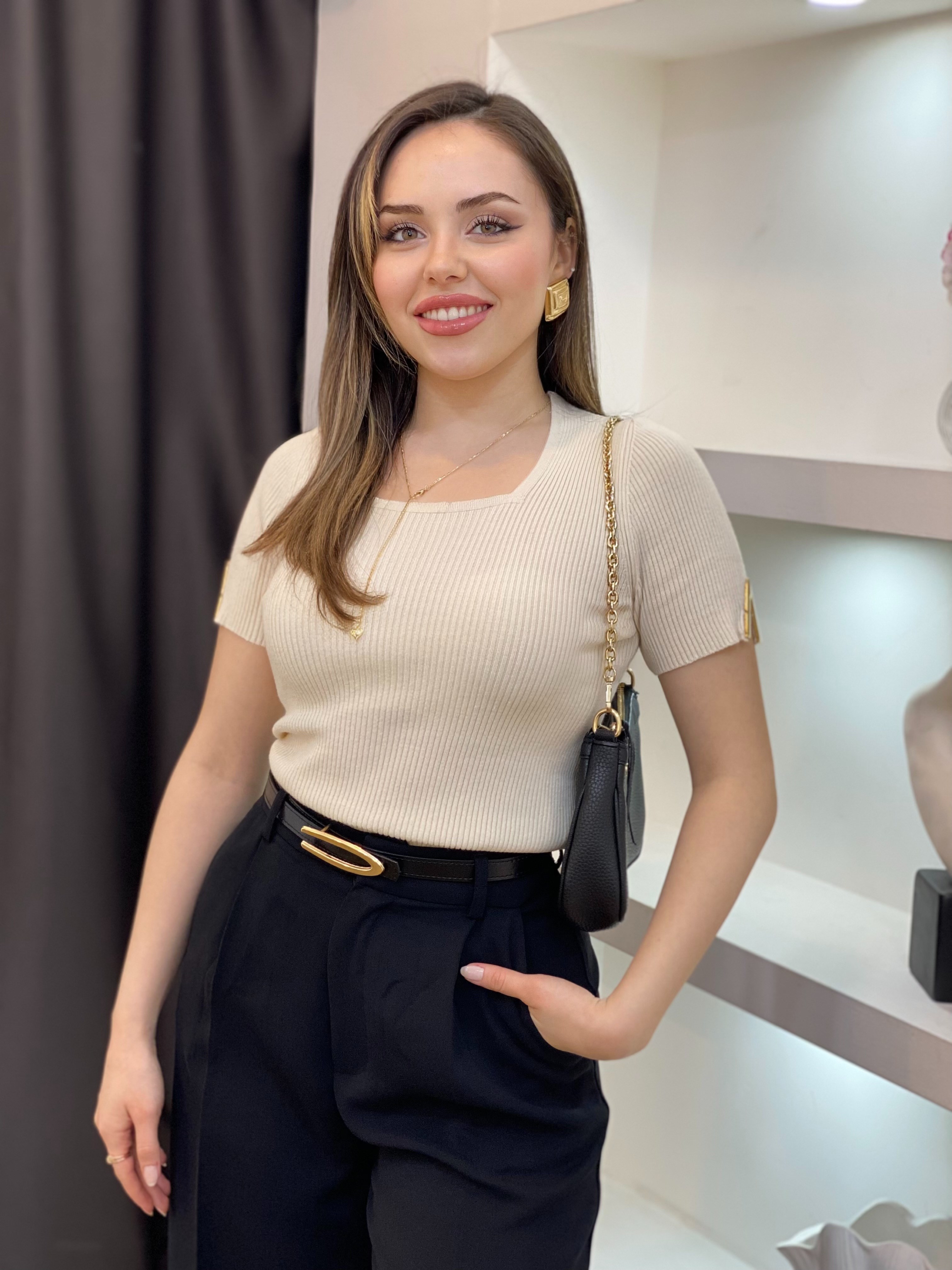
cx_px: 476
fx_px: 1907
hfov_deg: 28.0
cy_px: 635
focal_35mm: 52
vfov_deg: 36.8
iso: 100
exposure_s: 1/100
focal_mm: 6
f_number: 2
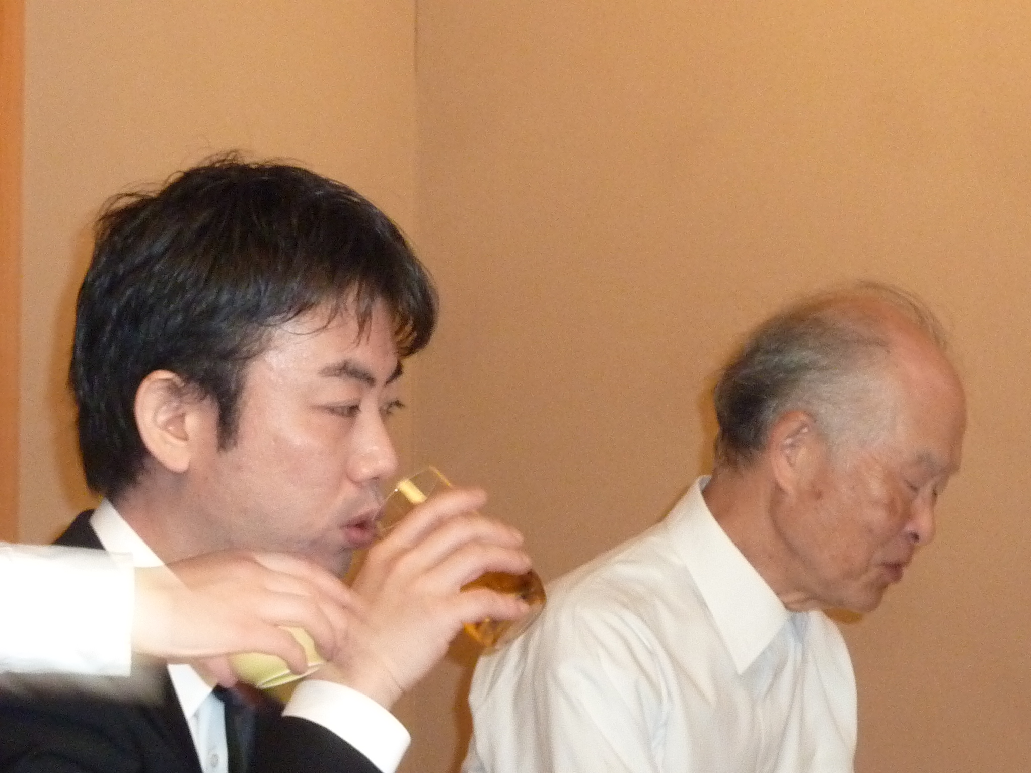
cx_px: 516
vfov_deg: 12.2
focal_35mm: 121
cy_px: 386
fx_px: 3604
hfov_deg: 16.3
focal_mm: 11
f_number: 4.1
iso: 500
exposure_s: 1/30
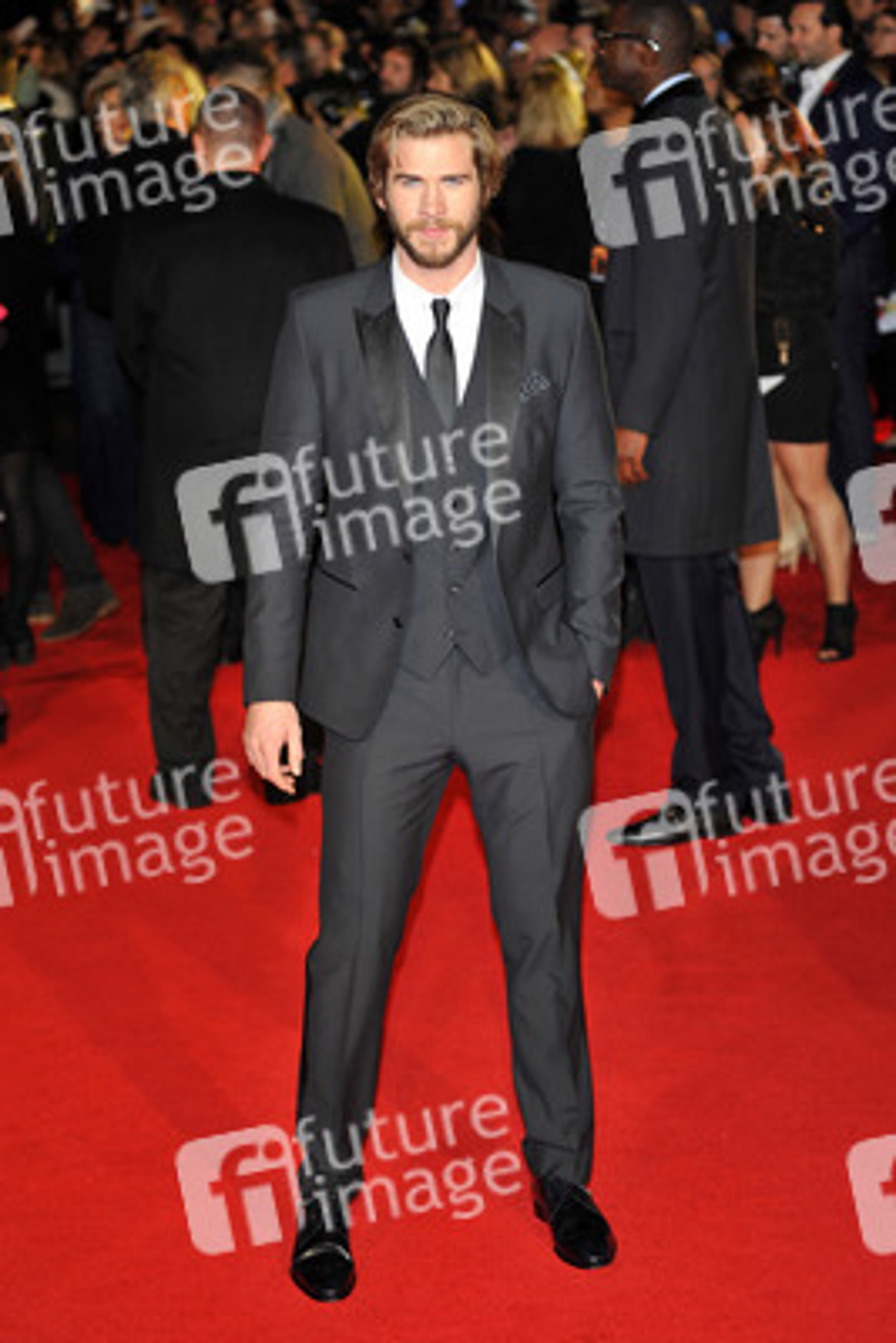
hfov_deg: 17.1
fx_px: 2984
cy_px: 672
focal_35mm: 80
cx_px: 448
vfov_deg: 25.4
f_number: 4
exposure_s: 1/250
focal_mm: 80
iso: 1000
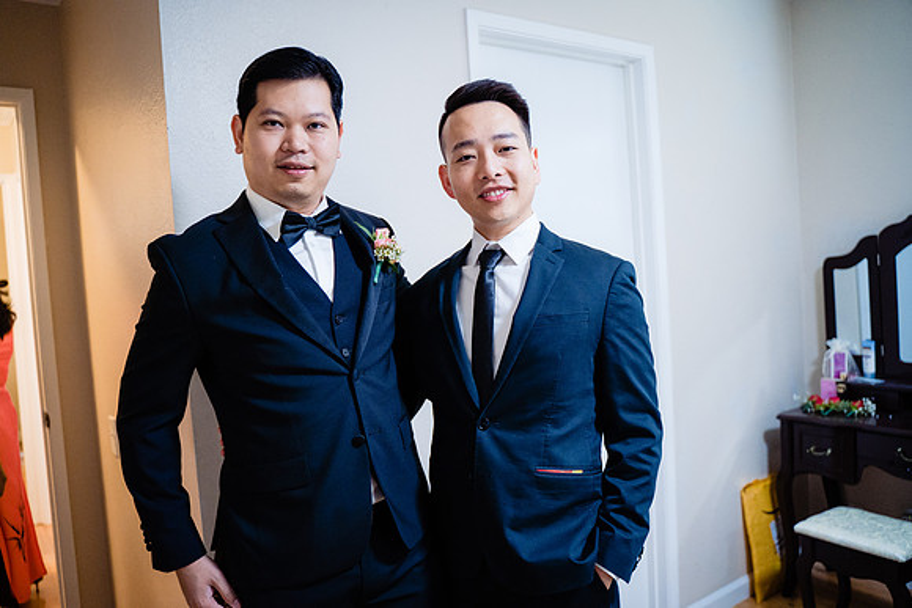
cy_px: 304
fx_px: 709
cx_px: 456
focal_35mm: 28
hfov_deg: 65.5
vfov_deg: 46.4
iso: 2500
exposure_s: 1/125
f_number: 2.8
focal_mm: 28
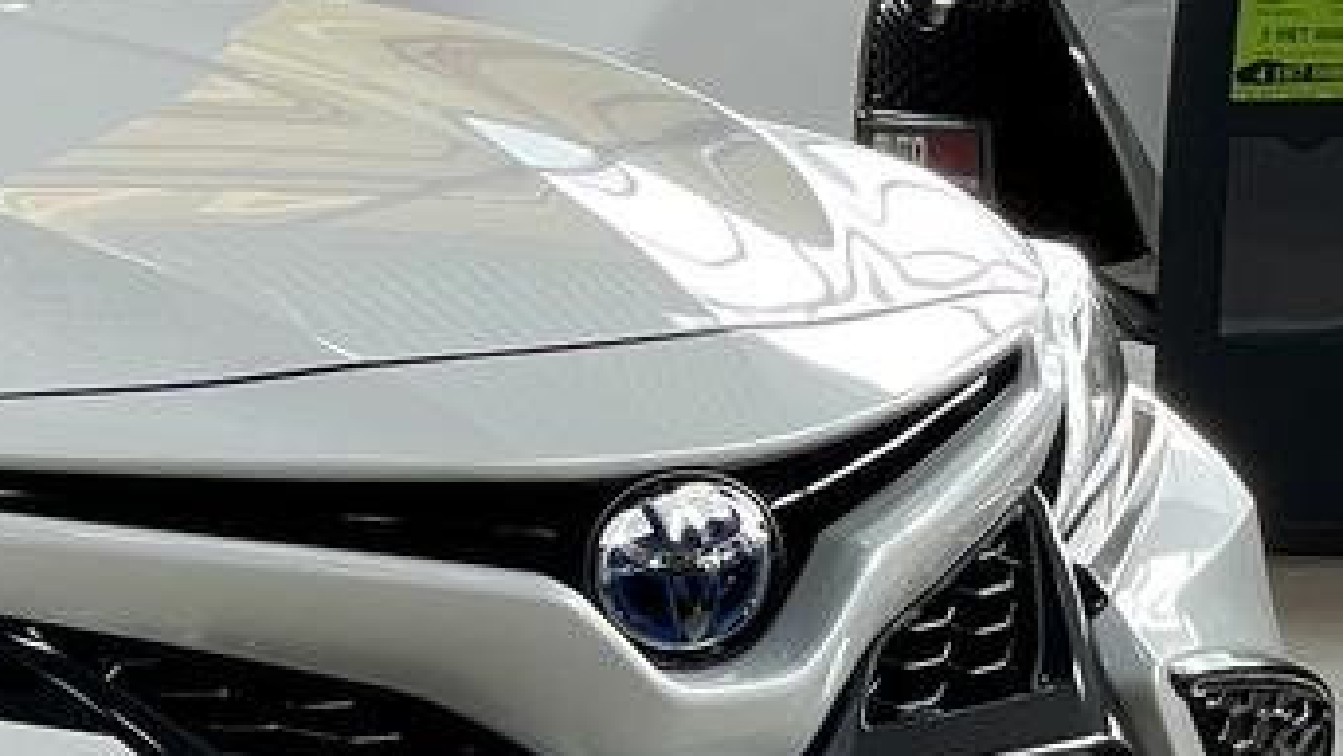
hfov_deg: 10.4
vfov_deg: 6.1
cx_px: -873
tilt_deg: -3.3
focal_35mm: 198
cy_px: 364
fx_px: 7052
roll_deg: +2.7
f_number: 2
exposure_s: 1/99
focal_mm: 6
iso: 100
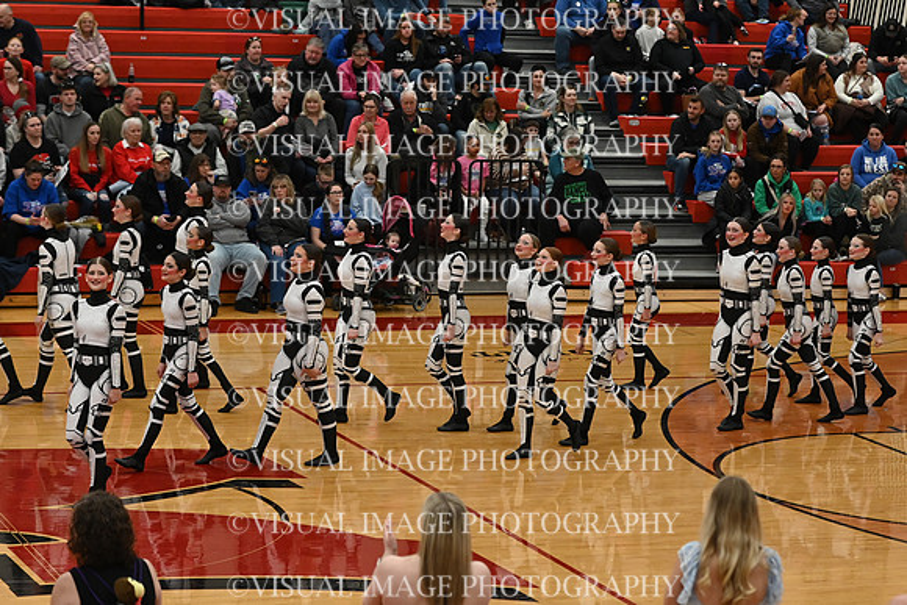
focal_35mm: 105
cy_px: 302
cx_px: 454
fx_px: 2646
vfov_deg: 13.0
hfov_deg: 19.5
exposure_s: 1/400
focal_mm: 70
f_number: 4
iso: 3200
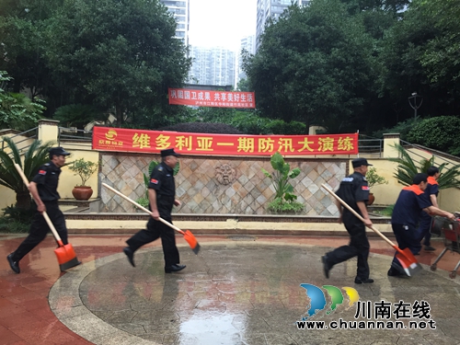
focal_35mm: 29
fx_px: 385
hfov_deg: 61.7
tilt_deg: +0.4
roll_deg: -2.8
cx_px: 230
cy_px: 172
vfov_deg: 48.2
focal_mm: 4.15
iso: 32
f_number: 2.2
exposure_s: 1/33
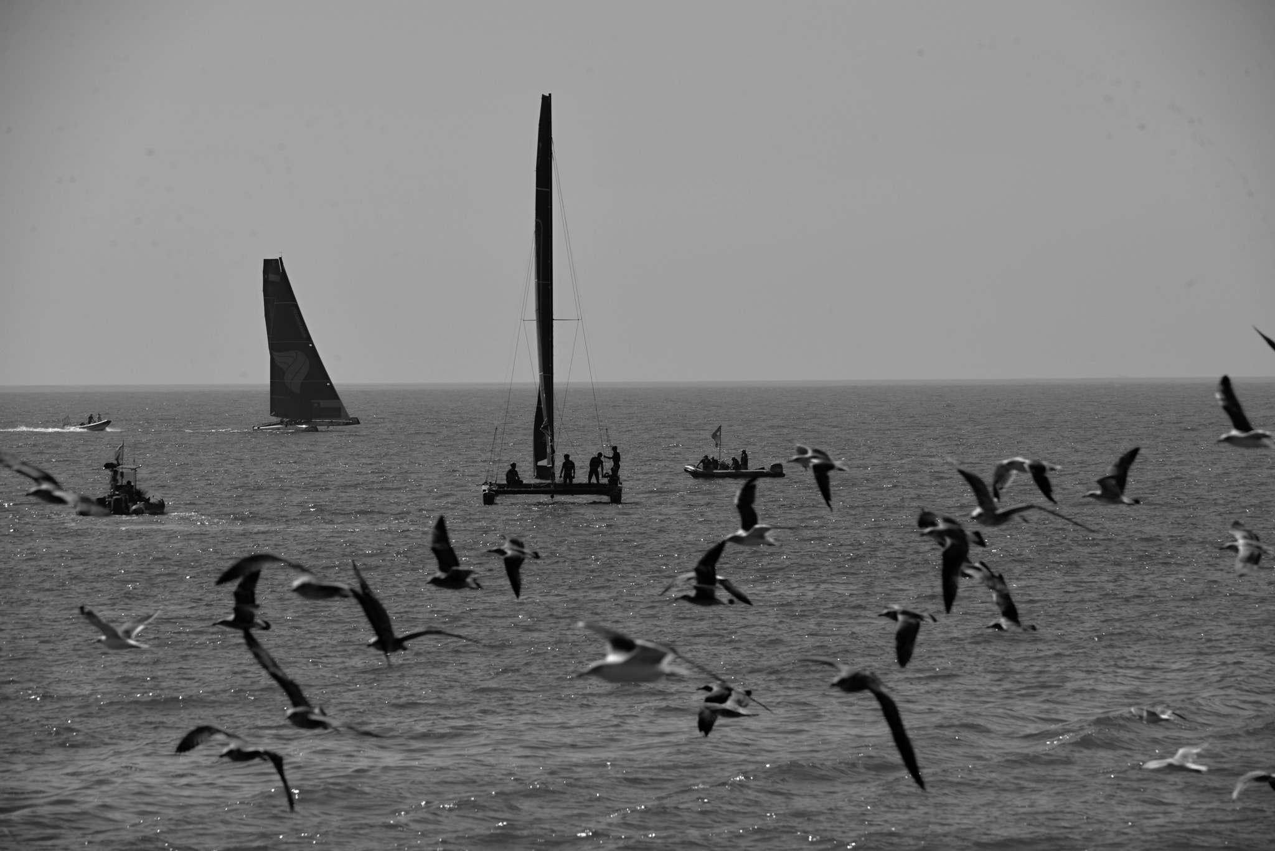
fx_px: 8857
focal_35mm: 250
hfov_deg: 8.2
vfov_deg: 5.5
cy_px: 426
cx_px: 638
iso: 100
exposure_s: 1/500
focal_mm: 250
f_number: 14
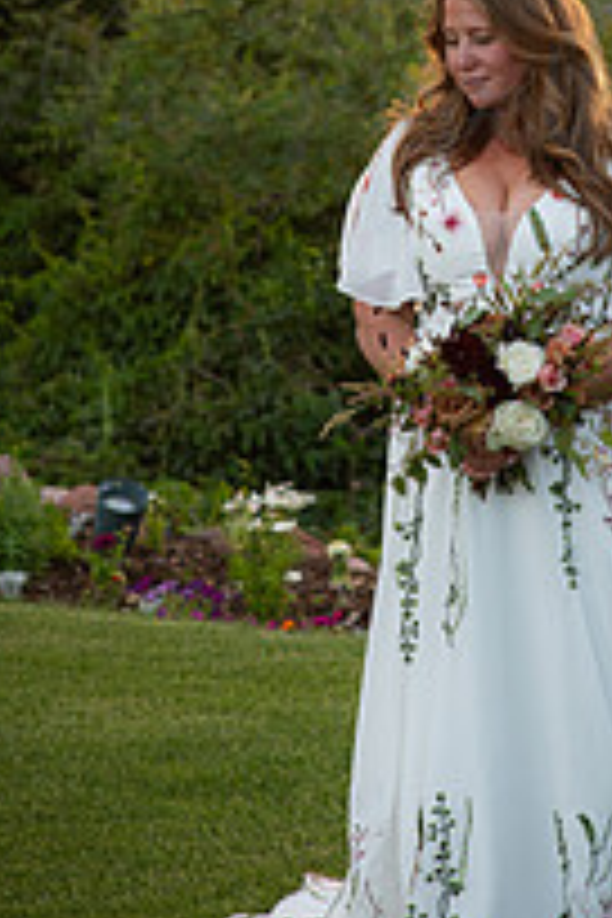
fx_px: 4768
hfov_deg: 7.3
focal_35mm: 187
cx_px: 497
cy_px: 90
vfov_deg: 10.9
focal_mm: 85
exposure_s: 1/160
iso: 800
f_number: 4
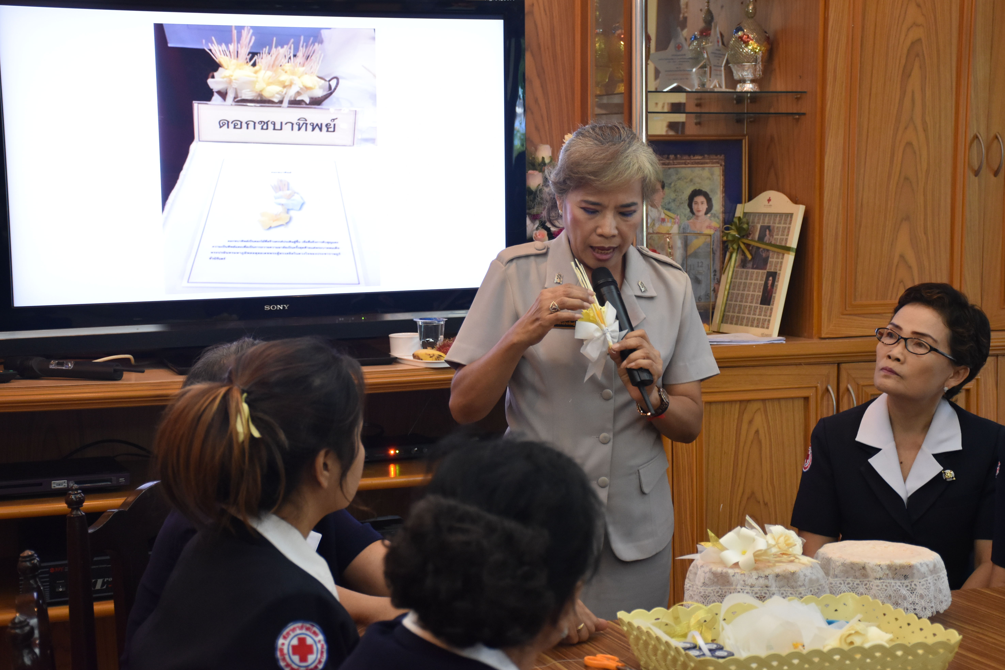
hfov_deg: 31.4
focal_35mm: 64
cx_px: 505
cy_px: 333
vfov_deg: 21.2
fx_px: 1787
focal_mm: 42
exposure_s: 1/60
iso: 1400
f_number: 4.5
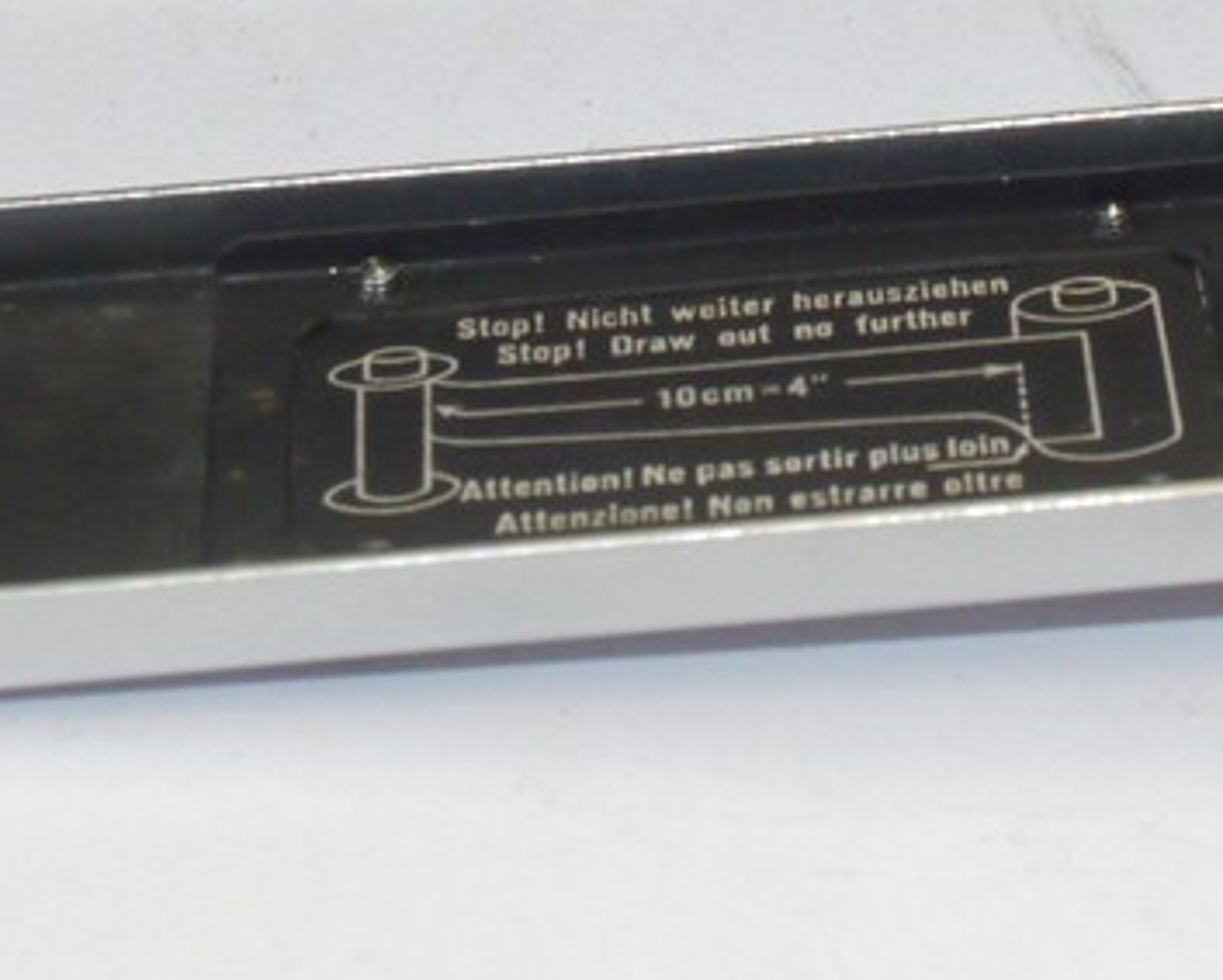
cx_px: 939
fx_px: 7209
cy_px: -367
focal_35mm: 199
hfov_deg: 9.7
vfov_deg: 7.7
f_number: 10
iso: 800
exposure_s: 1/60
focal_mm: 30
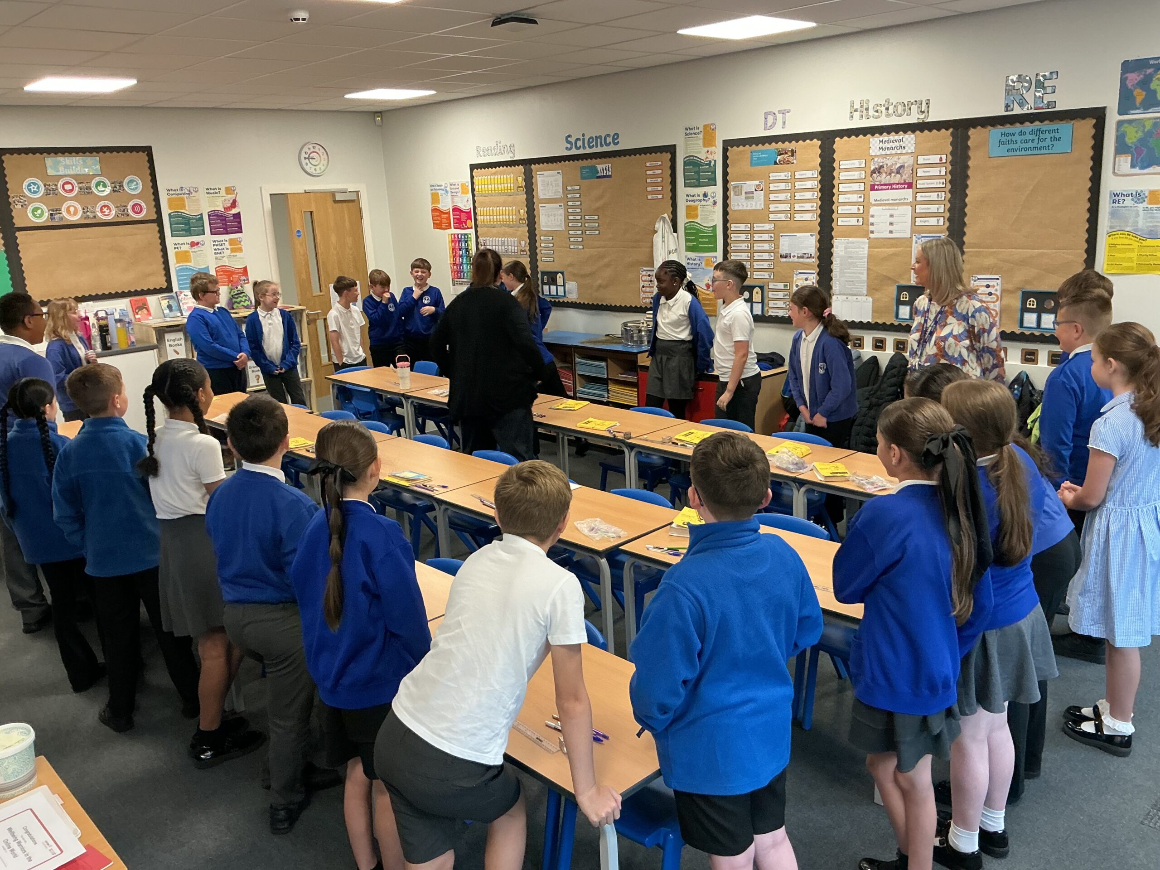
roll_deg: +3.1
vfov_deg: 48.2
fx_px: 972
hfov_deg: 61.7
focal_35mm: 29
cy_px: 435
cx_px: 580
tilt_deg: -14.2
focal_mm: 3
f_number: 1.8
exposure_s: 1/60
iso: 125
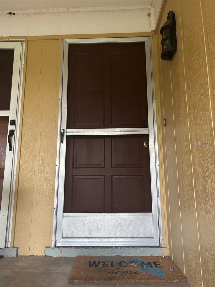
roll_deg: +0.0
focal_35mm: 26
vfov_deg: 67.3
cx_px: 108
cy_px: 144
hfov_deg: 53.1
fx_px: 215
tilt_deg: +12.3
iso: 320
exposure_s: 1/60
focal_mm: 5.96
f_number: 1.6
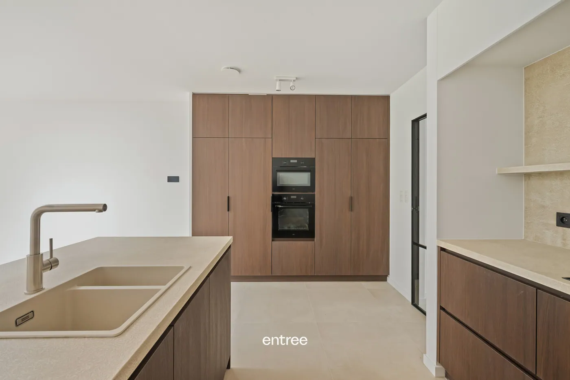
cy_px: 190
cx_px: 285
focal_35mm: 16
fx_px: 253
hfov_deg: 96.7
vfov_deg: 73.7
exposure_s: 2
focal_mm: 16
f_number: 10
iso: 250
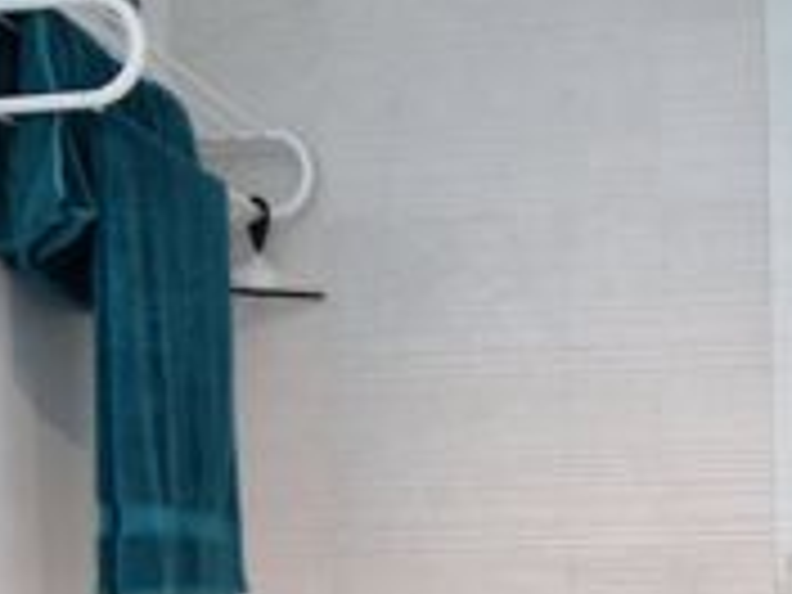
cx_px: 664
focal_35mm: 52
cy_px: 594
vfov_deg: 26.5
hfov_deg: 35.3
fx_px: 1190
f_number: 2.2
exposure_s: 1/50
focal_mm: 2.2
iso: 320
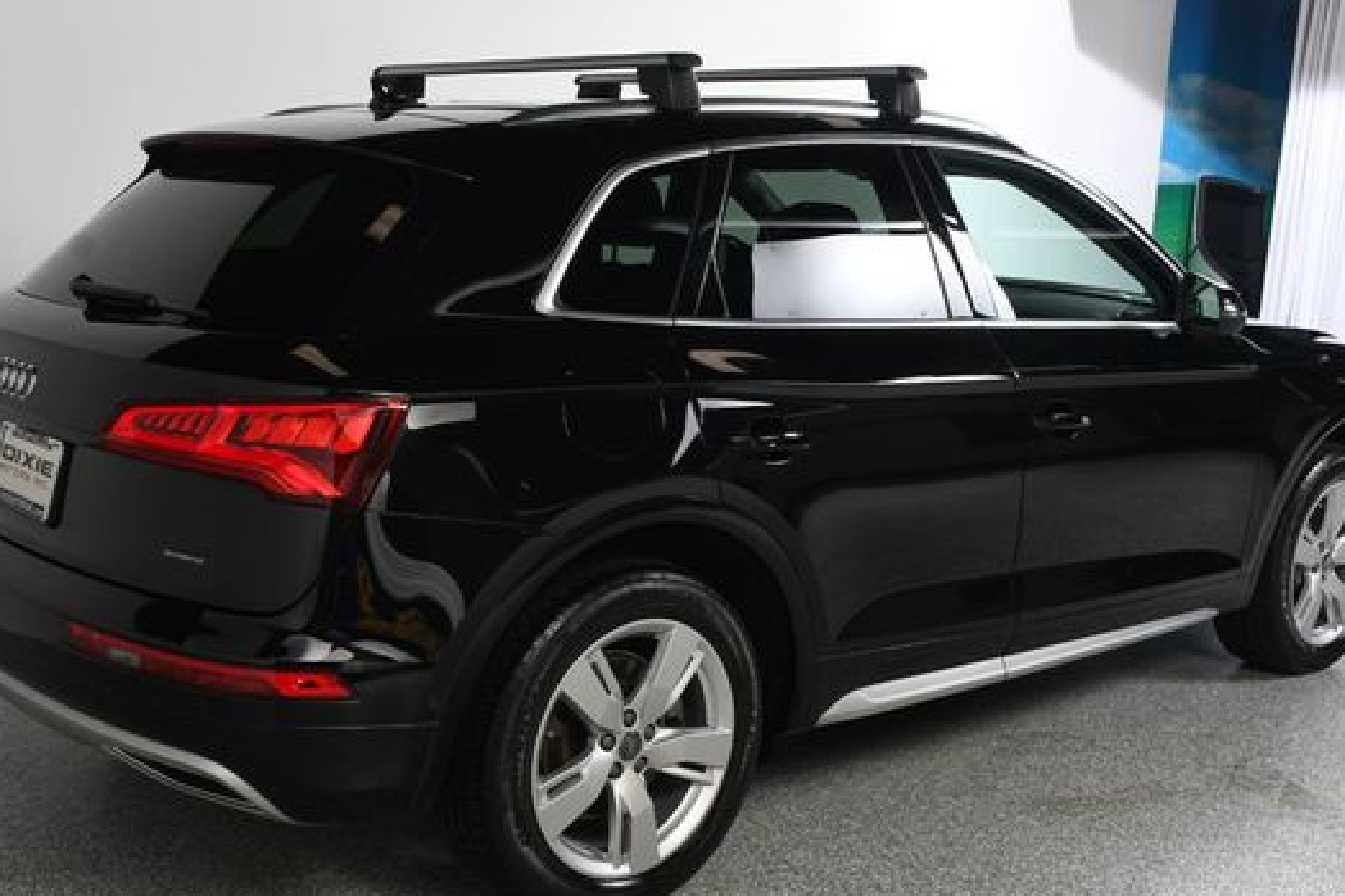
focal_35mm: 44
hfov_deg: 44.5
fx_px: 1643
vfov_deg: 30.5
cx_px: 644
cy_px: 490
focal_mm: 24
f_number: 9
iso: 100
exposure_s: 1/160
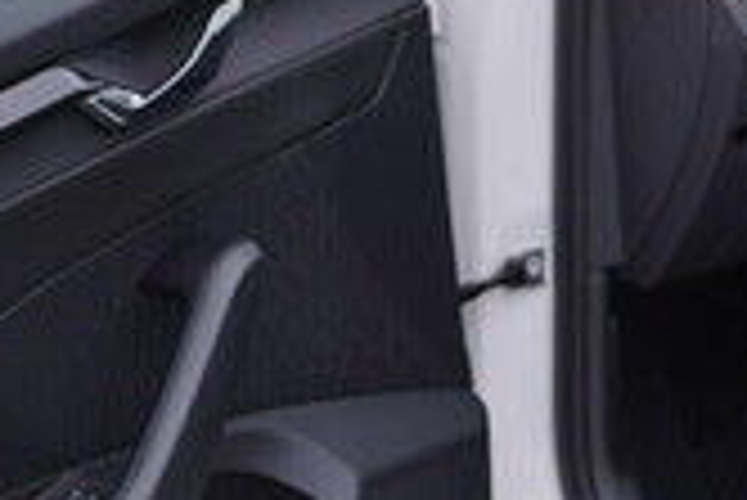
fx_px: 2471
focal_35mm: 119
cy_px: 7
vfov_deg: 11.4
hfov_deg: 16.3
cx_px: 972
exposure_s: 1/60
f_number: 3.5
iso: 125
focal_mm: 24
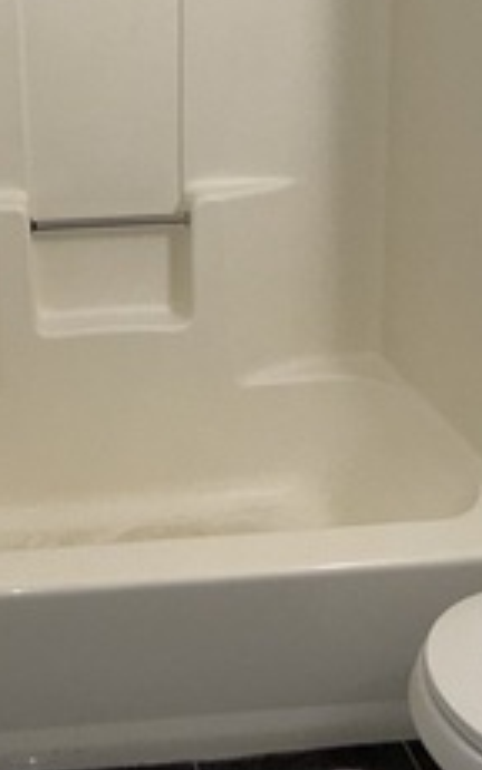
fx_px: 903
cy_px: 102
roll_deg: +2.9
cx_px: 44
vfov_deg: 42.9
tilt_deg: -8.4
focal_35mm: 43
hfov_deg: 28.7
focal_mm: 2.22
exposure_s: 1/122
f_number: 2.2
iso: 80
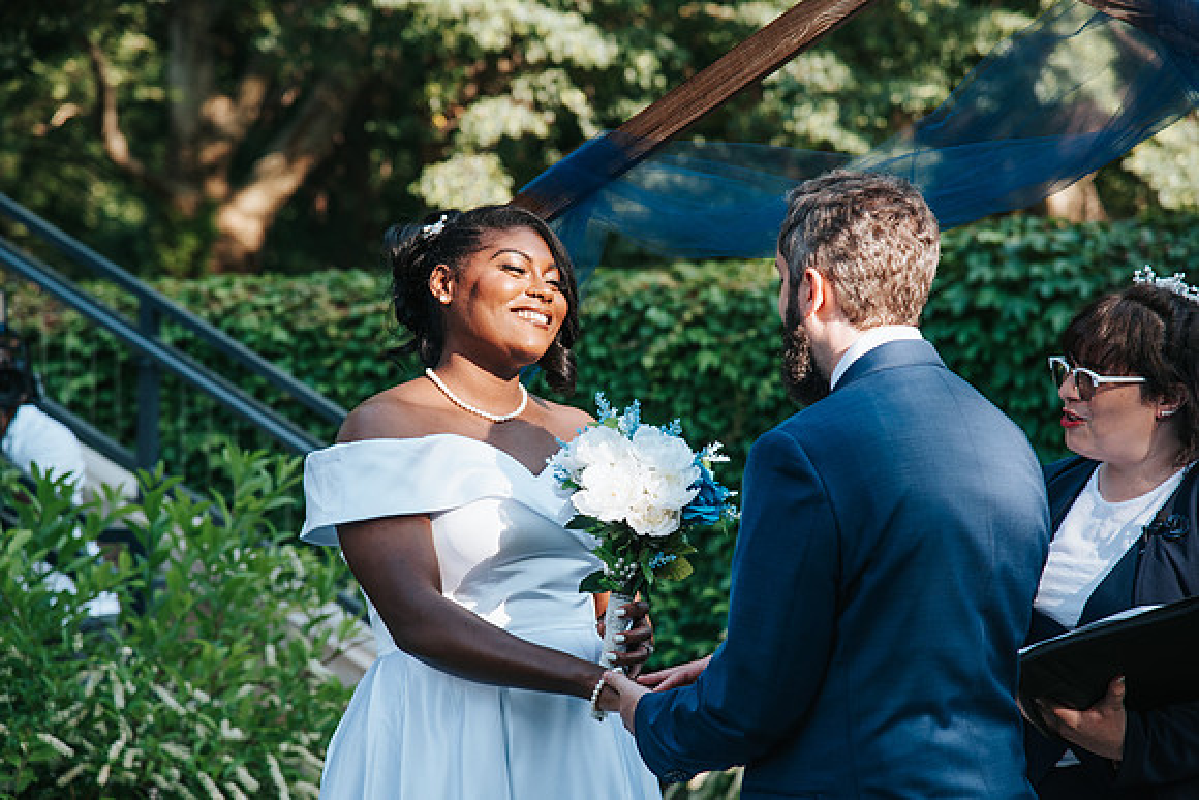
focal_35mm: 120
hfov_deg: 17.1
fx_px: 3997
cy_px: 400
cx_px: 600
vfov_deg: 11.4
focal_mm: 120
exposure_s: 1/400
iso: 400
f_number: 5
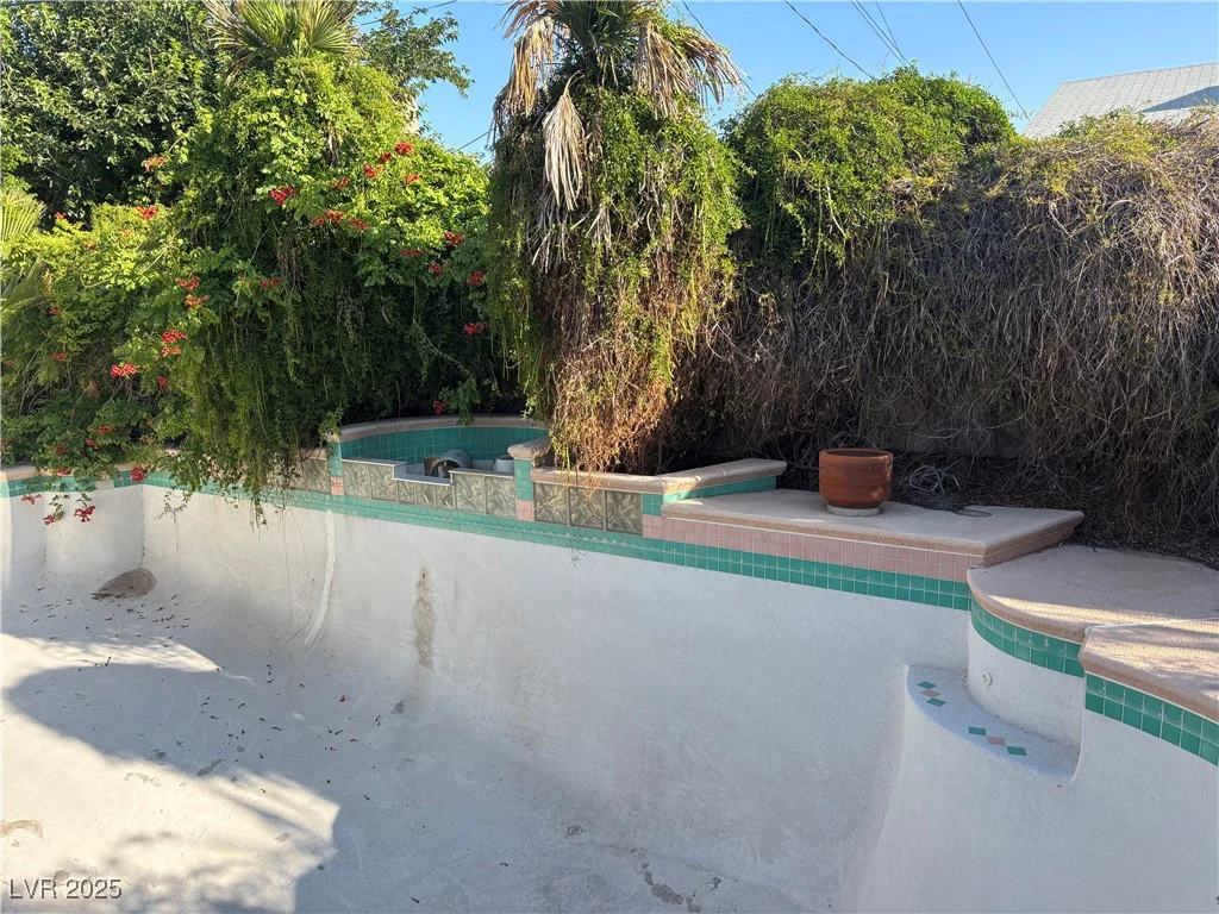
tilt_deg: -10.3
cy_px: 457
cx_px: 610
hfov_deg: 67.3
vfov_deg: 53.1
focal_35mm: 26
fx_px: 916
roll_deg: +3.4
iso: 50
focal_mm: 5.96
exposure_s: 1/872
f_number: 1.6
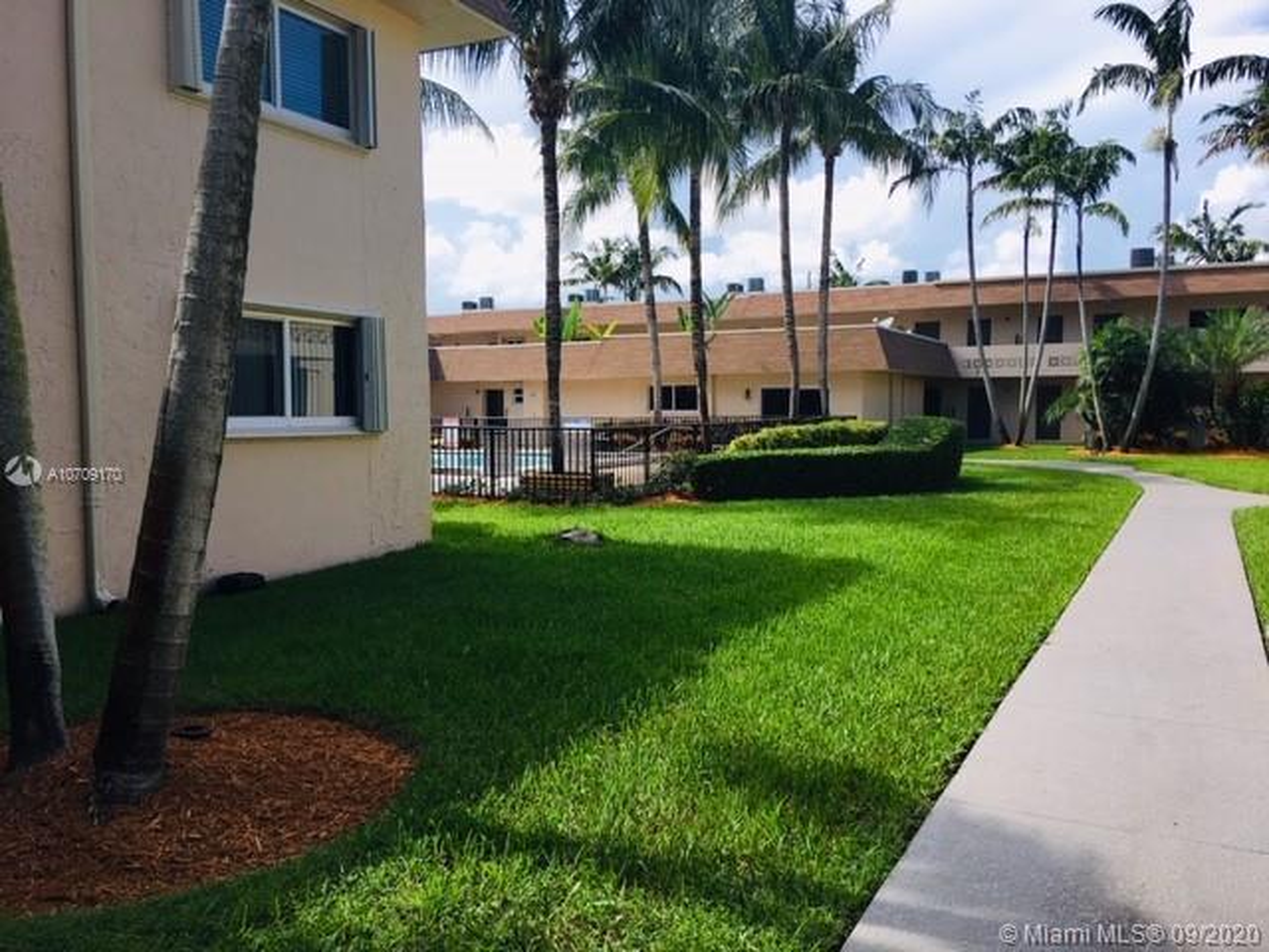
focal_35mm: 29
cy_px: 476
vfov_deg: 48.2
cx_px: 634
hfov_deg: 61.7
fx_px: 1063
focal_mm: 4.15
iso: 25
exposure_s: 1/894
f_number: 2.2
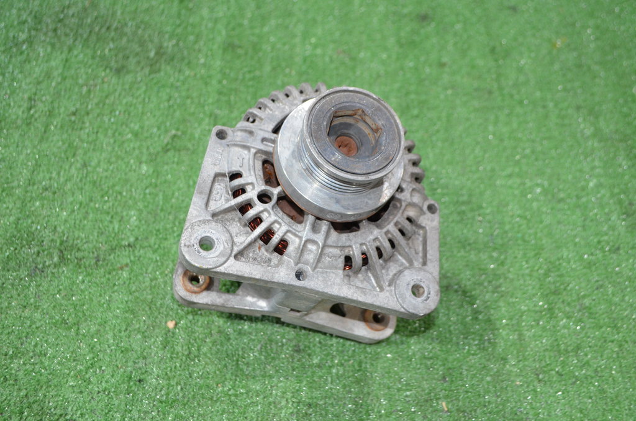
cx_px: 318
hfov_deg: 53.2
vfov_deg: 36.7
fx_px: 635
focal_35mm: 36
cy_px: 210
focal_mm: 24
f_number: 4
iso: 1250
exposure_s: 1/60
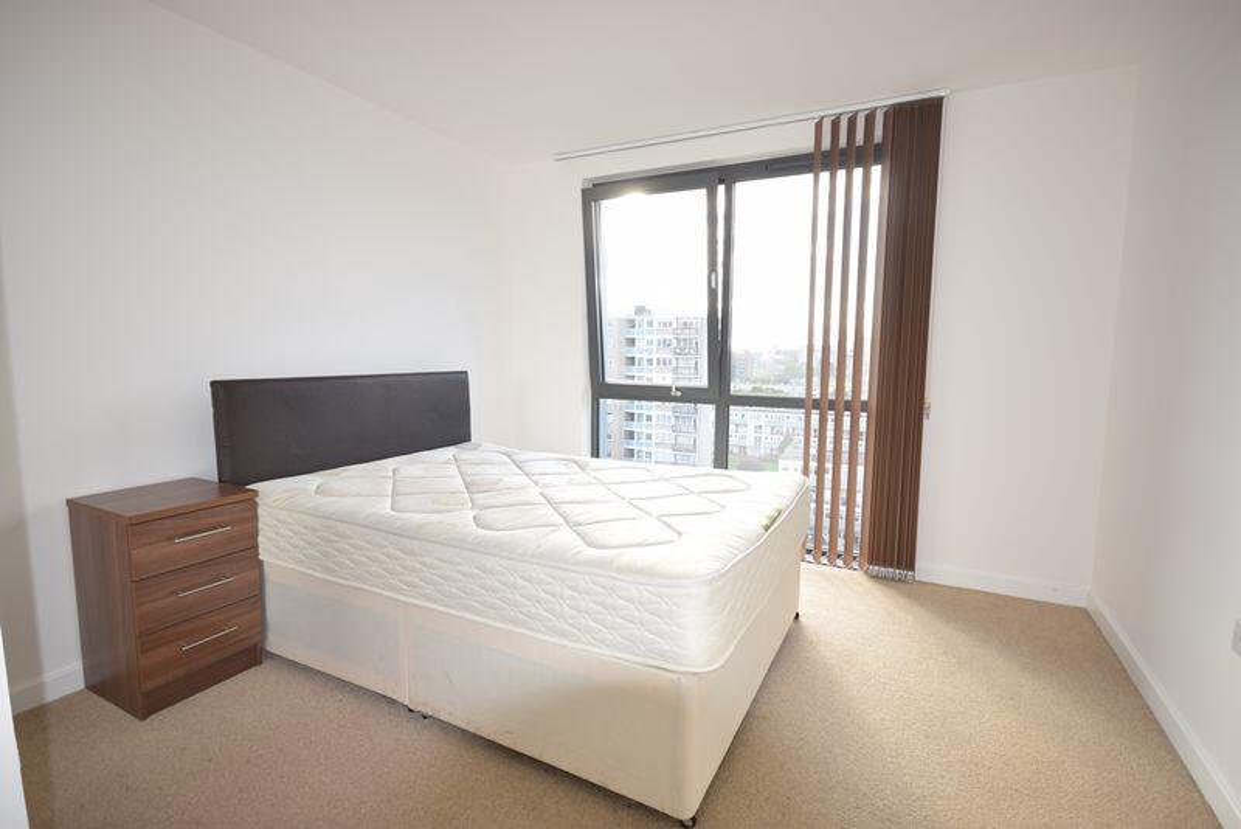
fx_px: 595
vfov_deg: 69.7
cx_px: 620
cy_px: 414
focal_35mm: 17
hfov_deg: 92.4
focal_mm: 11.5
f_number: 4.2
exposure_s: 1/40
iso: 100
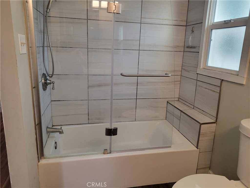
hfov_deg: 67.3
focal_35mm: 26
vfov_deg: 53.1
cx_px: 125
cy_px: 94
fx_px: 188
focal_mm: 5.4
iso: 320
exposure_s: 1/120
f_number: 1.8
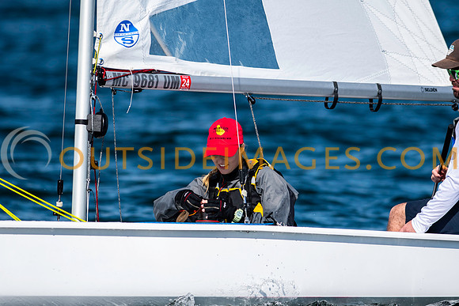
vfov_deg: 3.1
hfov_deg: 4.6
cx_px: 230
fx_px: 5739
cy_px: 153
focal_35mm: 450
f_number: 5
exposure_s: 1/4000
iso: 200
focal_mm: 300
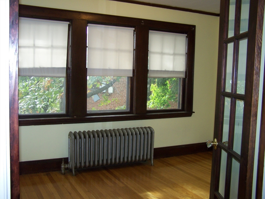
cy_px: 100
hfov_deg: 49.0
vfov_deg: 37.7
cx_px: 132
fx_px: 291
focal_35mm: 38
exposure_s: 1/60
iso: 80
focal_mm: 6.3
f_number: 2.8
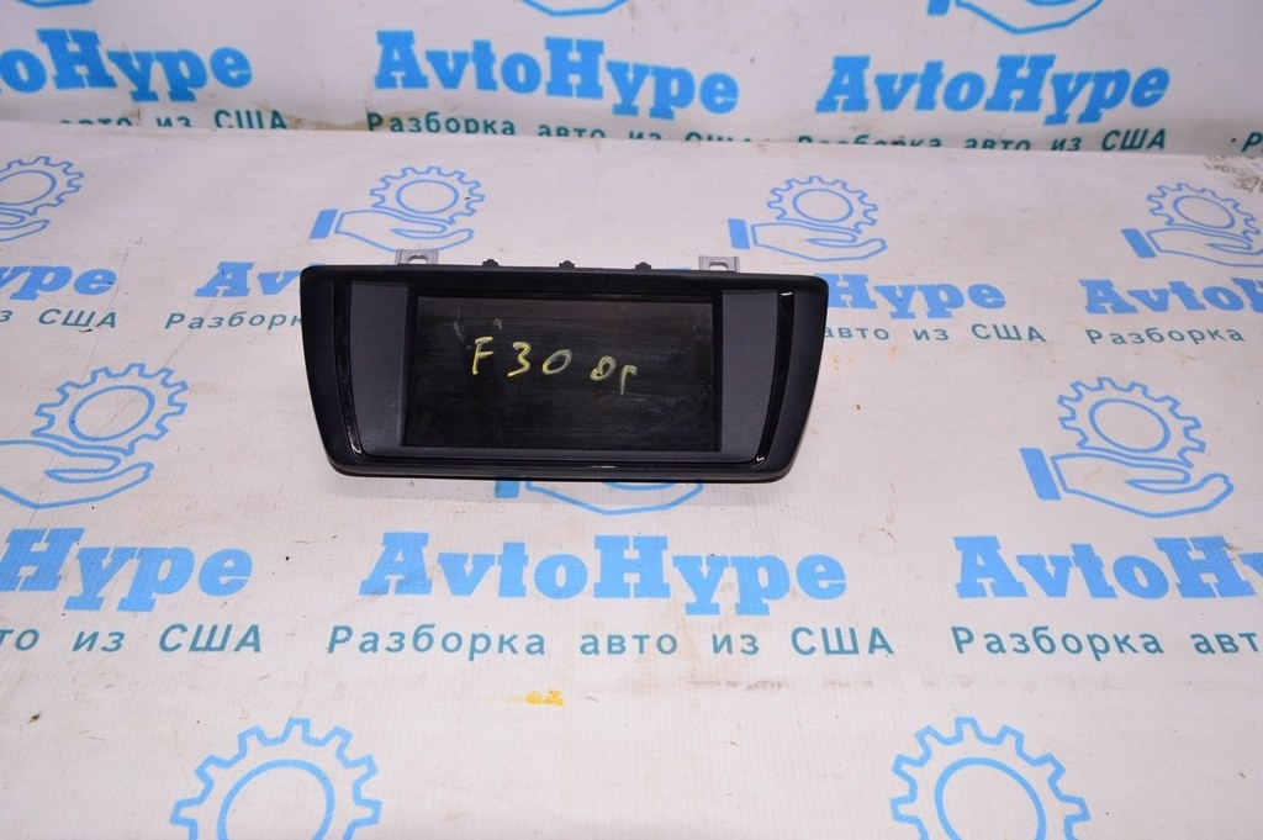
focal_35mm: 27
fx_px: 946
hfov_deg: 67.4
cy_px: 420
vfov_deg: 47.9
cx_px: 632
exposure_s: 1/200
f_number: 8
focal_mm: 18
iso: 1600
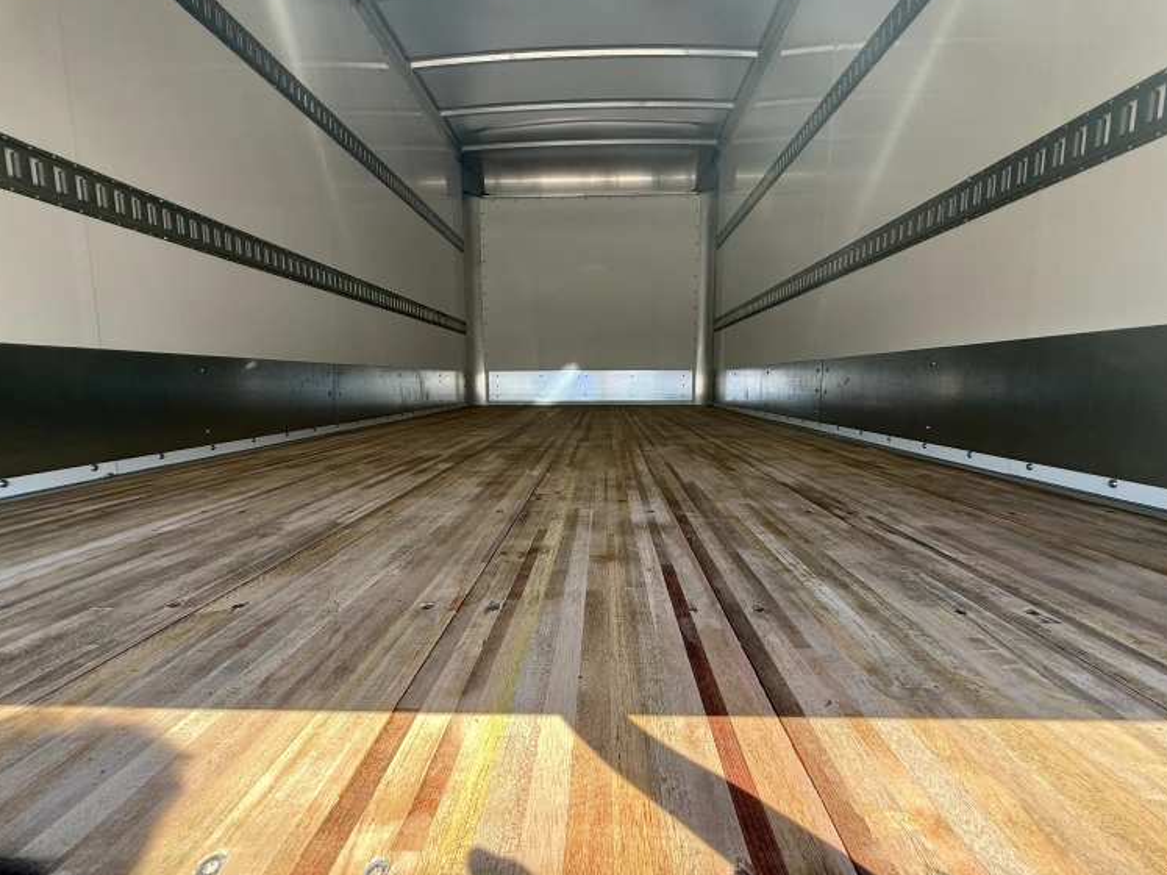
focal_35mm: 15
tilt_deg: -6.0
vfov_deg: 81.7
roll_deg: +2.0
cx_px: 589
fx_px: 506
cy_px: 444
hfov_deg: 98.2
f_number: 2.2
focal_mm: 2.22
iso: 64
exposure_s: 1/120
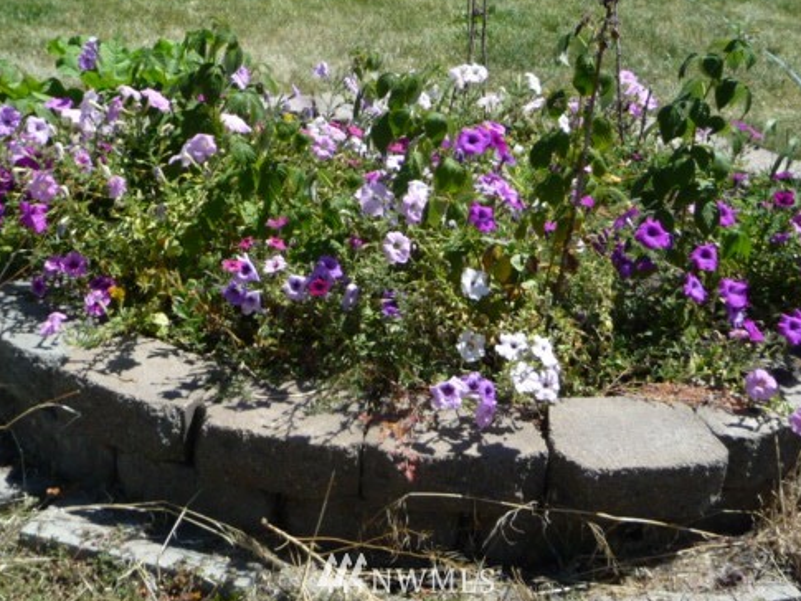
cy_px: 239
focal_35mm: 62
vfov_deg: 23.6
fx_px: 1435
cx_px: 410
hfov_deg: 31.2
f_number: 3.3
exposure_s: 1/800
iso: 100
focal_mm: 4.7
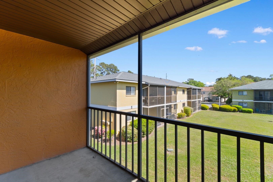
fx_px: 114
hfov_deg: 100.4
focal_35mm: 15
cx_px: 136
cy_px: 91
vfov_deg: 77.3
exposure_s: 1/60
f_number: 5
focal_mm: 10
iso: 100
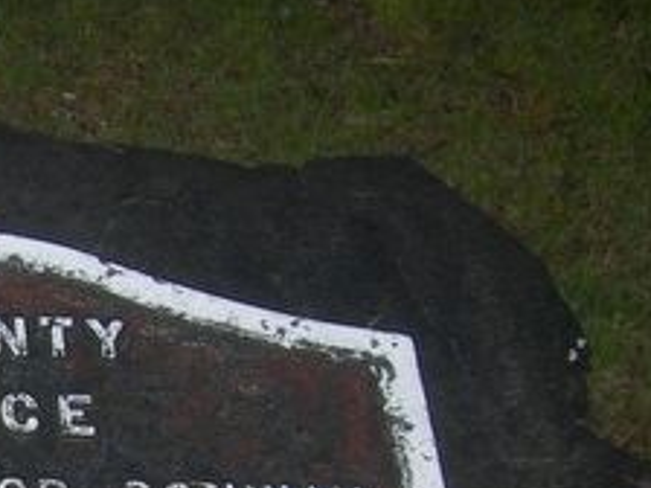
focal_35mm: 136
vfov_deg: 10.6
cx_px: -366
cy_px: 706
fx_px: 2558
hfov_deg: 13.5
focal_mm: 7.8
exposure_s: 1/60.1
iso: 50
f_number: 2.8
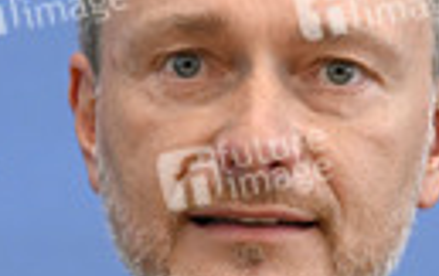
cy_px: 256
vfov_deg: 2.8
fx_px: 5738
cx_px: 291
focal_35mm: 479
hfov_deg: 4.4
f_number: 5.6
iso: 3200
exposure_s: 1/800
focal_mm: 135
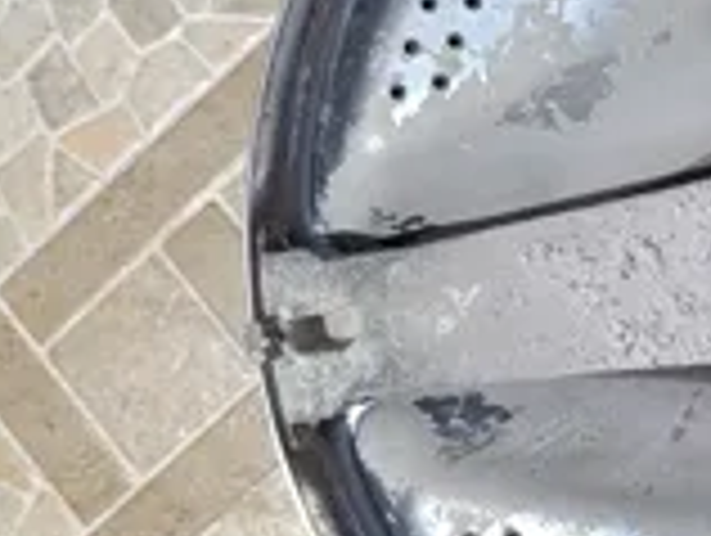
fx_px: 1461
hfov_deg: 24.7
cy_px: 200
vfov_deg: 20.7
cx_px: 855
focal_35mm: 71
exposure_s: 1/25
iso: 1094
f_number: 1.65
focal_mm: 6.11
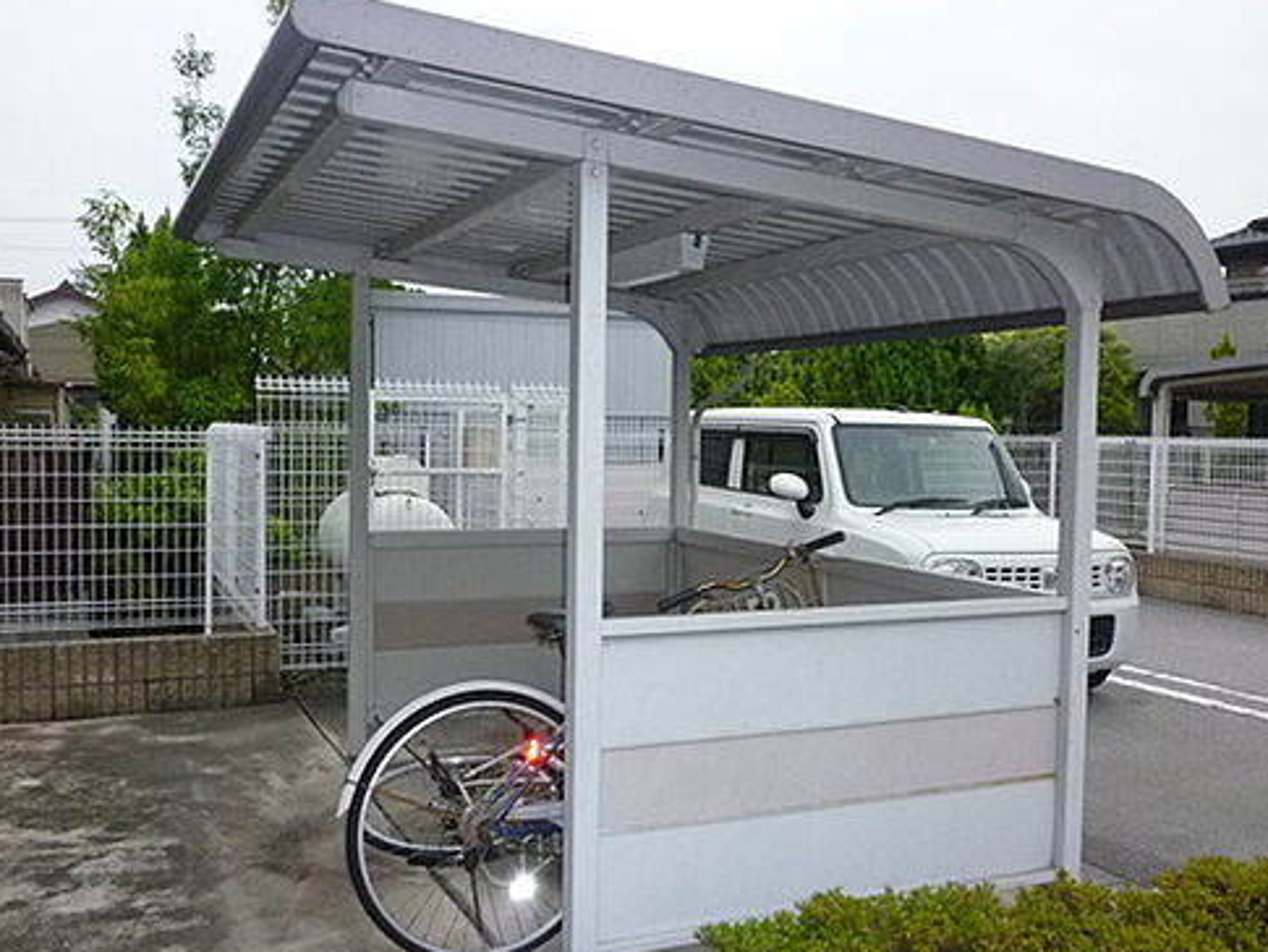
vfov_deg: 42.9
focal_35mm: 33
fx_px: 1209
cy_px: 510
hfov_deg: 55.3
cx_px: 614
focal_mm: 4.4
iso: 400
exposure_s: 1/800
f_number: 4.5
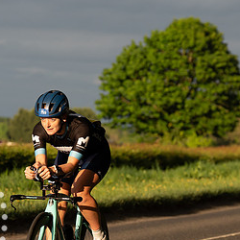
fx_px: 1914
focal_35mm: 244
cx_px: 71
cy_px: 142
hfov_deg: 7.2
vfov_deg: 7.2
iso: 250
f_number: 4
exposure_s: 1/1000
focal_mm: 95
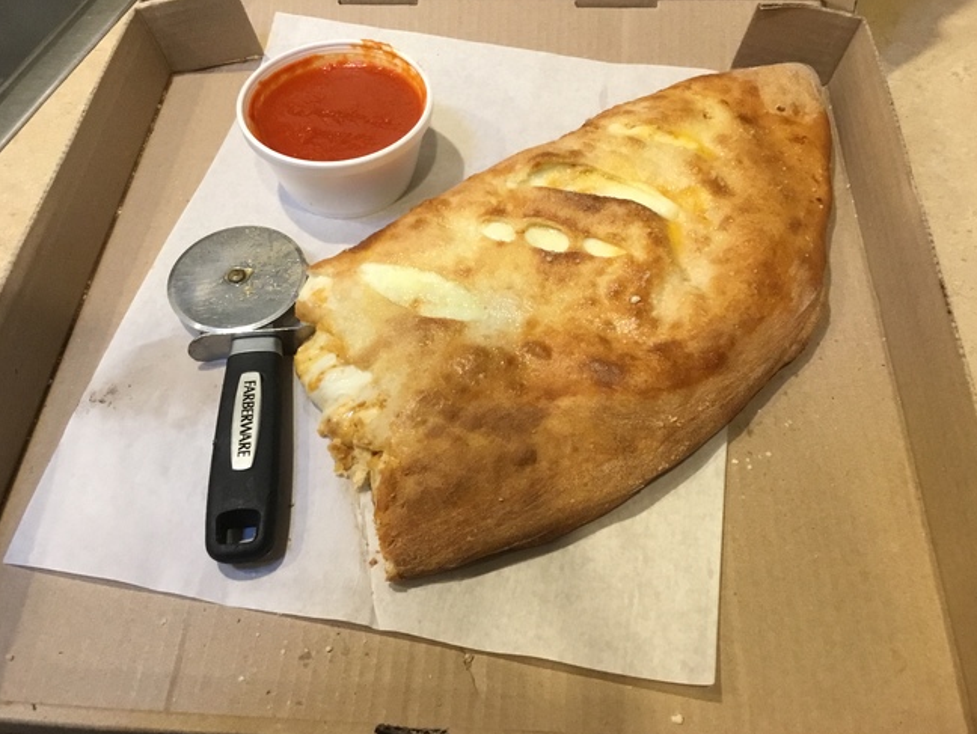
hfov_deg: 55.3
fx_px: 932
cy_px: 351
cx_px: 495
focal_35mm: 33
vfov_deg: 43.0
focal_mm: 3.3
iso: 160
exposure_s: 1/30
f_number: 2.4
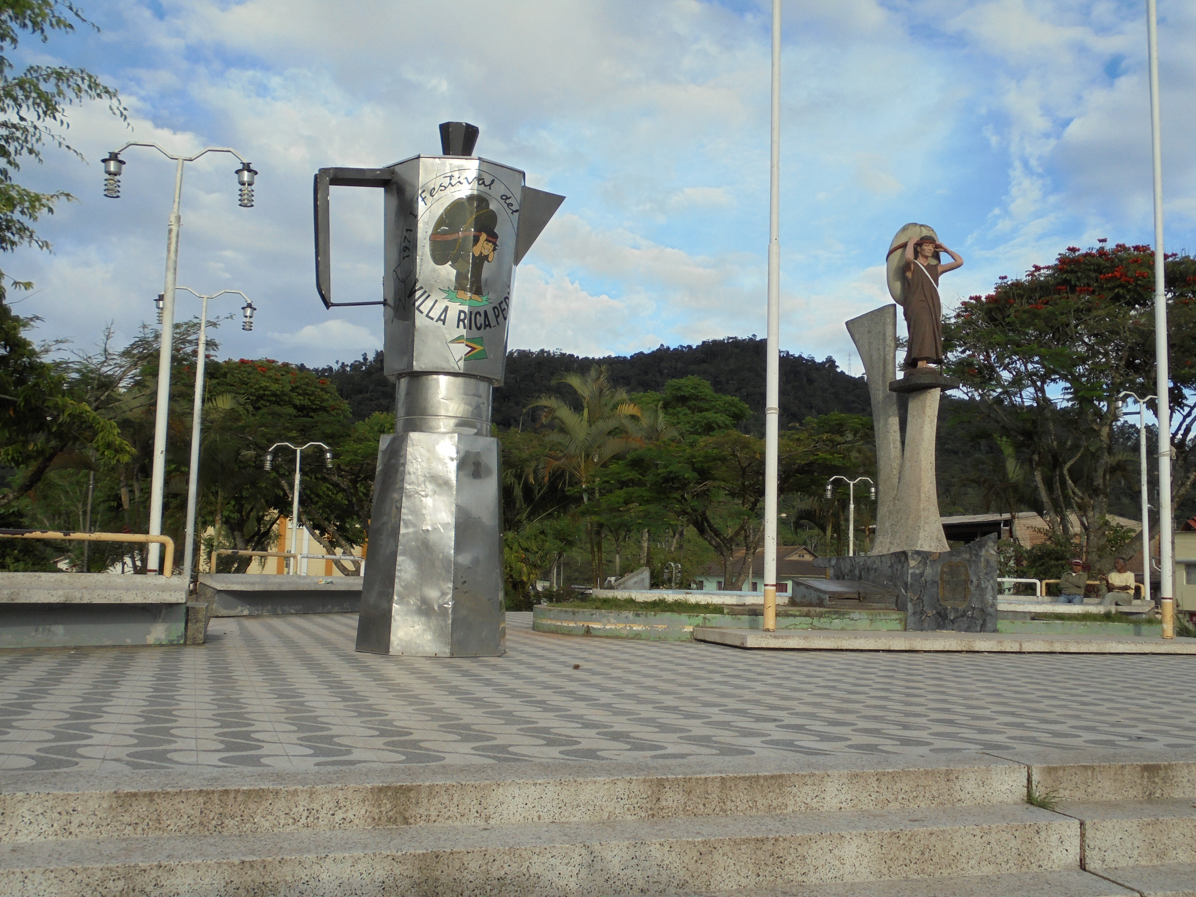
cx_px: 598
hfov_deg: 54.0
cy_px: 448
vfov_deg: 41.8
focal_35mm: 34
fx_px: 1175
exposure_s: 1/640
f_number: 4
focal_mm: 6.1
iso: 100
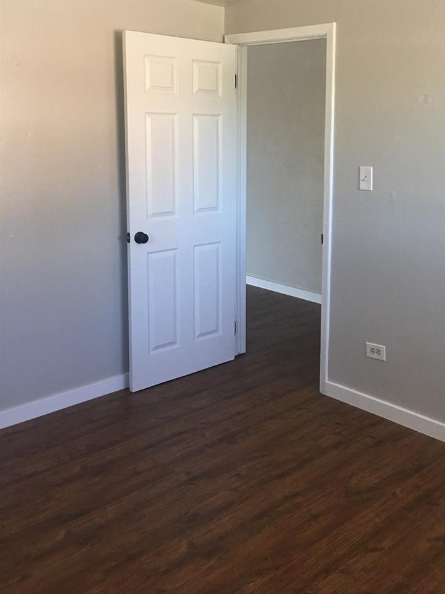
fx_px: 635
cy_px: 219
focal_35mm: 37
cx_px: 283
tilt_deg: -6.0
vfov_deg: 49.6
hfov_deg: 38.3
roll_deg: -0.4
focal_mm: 4.15
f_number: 2.2
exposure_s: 1/30
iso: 40
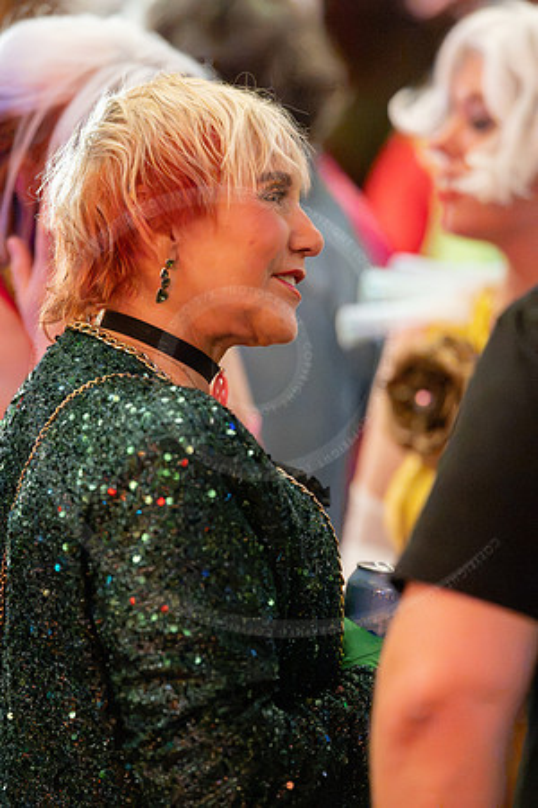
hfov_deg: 6.8
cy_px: 404
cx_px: 269
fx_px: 4528
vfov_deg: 10.2
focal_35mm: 202
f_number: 1.8
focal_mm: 135
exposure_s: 1/250
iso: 6400
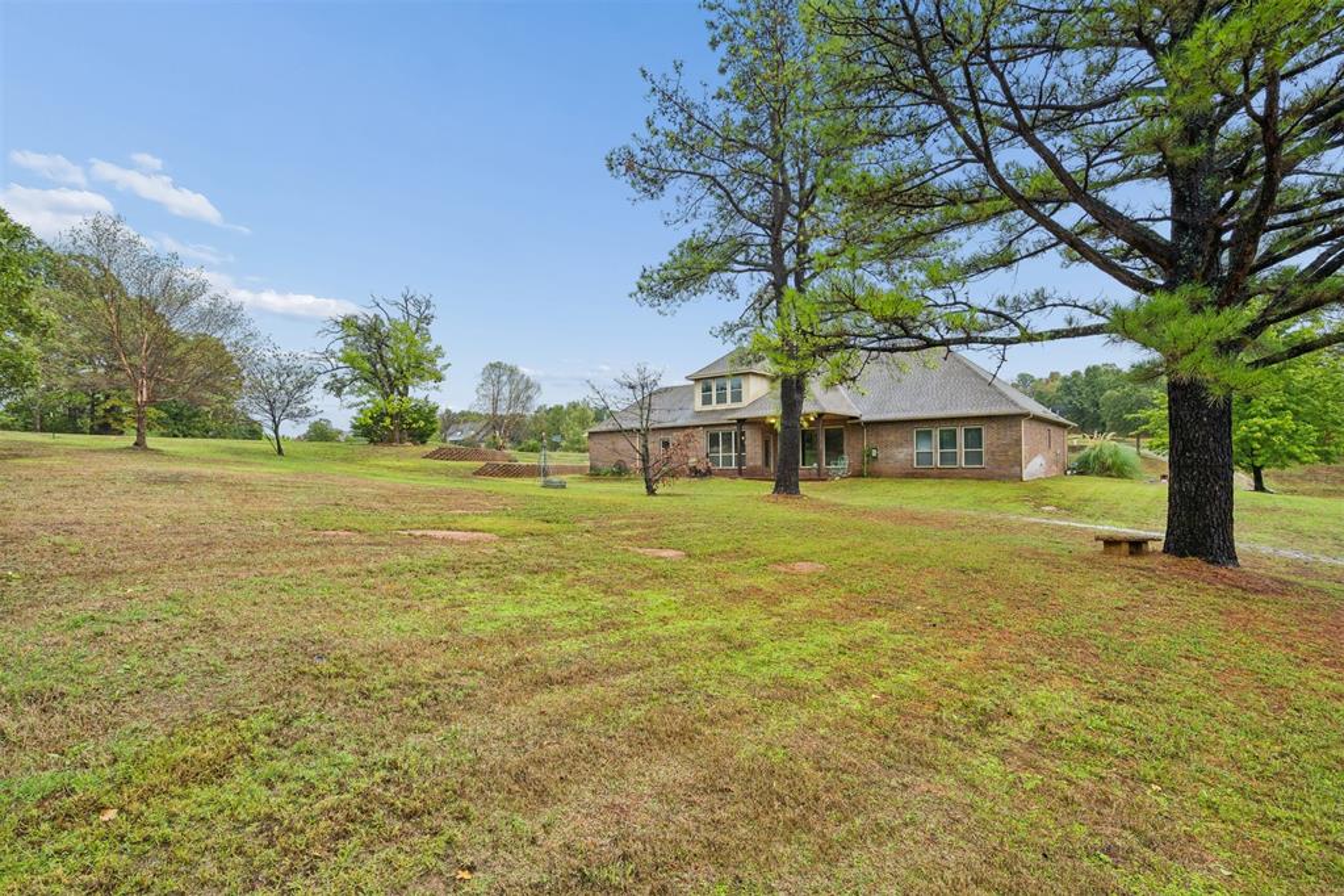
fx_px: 597
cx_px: 672
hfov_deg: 96.7
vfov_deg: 73.7
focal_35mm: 16
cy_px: 448
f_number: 8
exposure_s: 1/20
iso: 200
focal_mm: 16
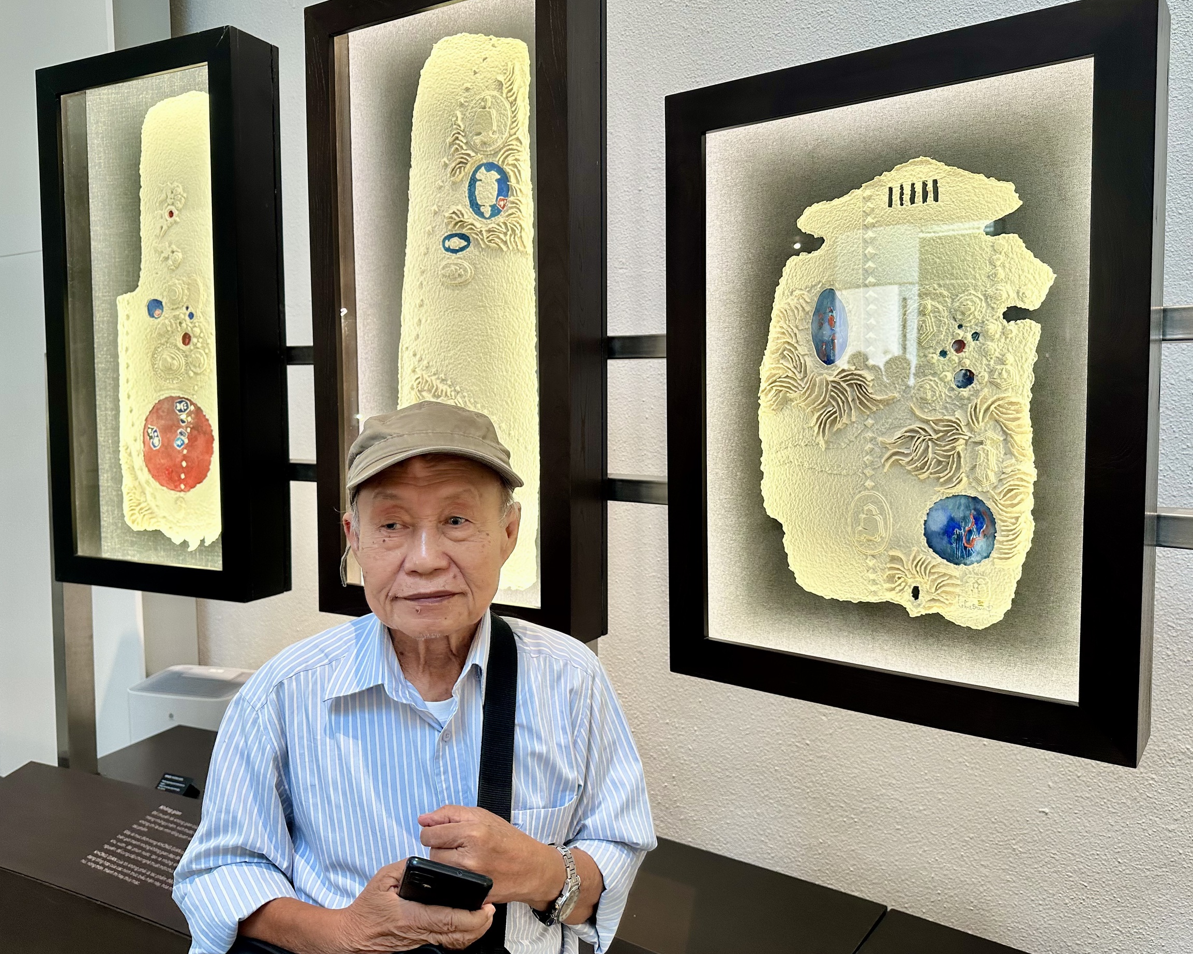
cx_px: 596
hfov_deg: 66.0
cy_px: 460
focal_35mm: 26
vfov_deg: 54.9
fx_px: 918
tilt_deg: -2.7
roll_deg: -0.1
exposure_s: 1/100
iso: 160
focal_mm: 6.86
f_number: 1.78
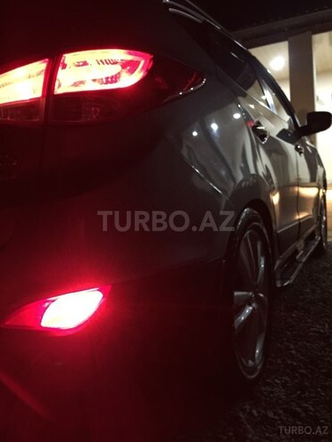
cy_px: 221
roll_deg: +2.2
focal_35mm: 29
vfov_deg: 61.7
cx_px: 166
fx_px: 371
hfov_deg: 48.2
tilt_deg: -1.2
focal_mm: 4.15
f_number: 2.2
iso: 200
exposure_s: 1/4
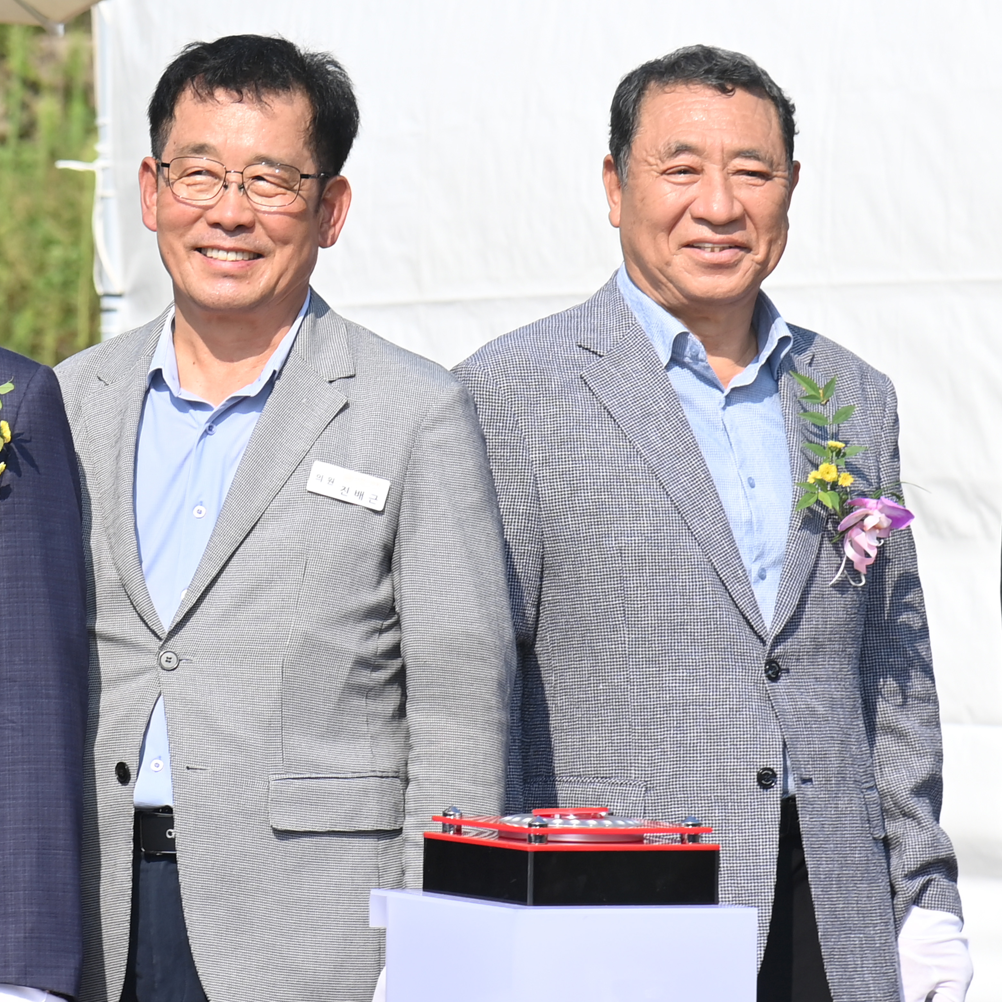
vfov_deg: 9.6
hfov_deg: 9.6
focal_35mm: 182
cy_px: 463
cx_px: 198
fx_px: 5960
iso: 200
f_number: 7.1
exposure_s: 1/500
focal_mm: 120
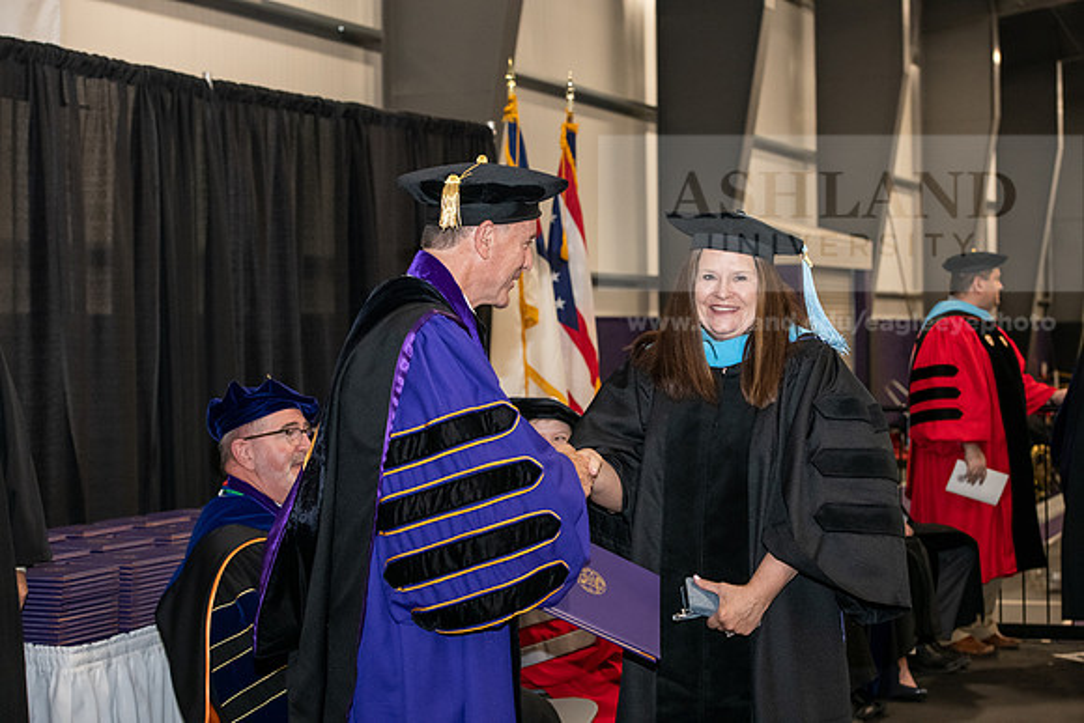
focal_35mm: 70
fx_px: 2108
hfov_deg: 28.8
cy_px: 362
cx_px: 542
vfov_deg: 19.5
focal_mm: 70
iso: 2500
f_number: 5.6
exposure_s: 1/200
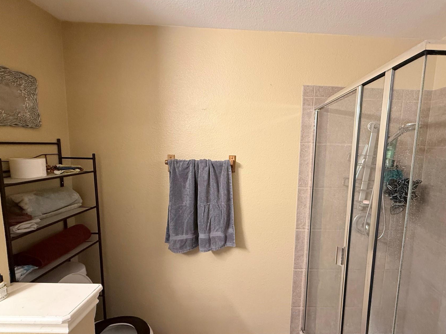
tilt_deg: -9.5
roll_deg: -1.6
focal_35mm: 17
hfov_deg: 90.3
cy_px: 171
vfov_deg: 74.7
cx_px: 259
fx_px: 219
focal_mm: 2.22
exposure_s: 1/60
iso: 320
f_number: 2.2
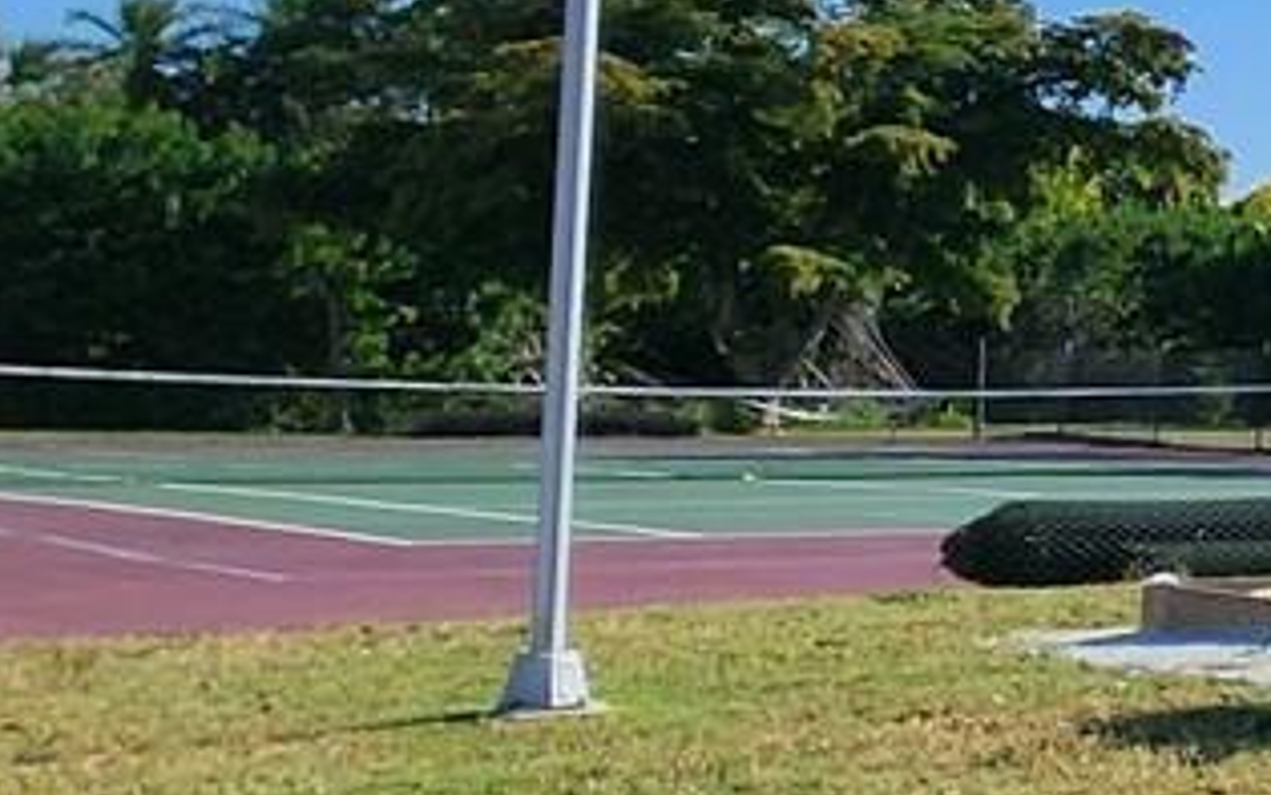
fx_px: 2425
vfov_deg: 18.5
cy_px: 202
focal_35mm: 70
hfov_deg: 16.0
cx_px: 2929
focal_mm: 2.2
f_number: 2.2
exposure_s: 1/4064
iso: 50
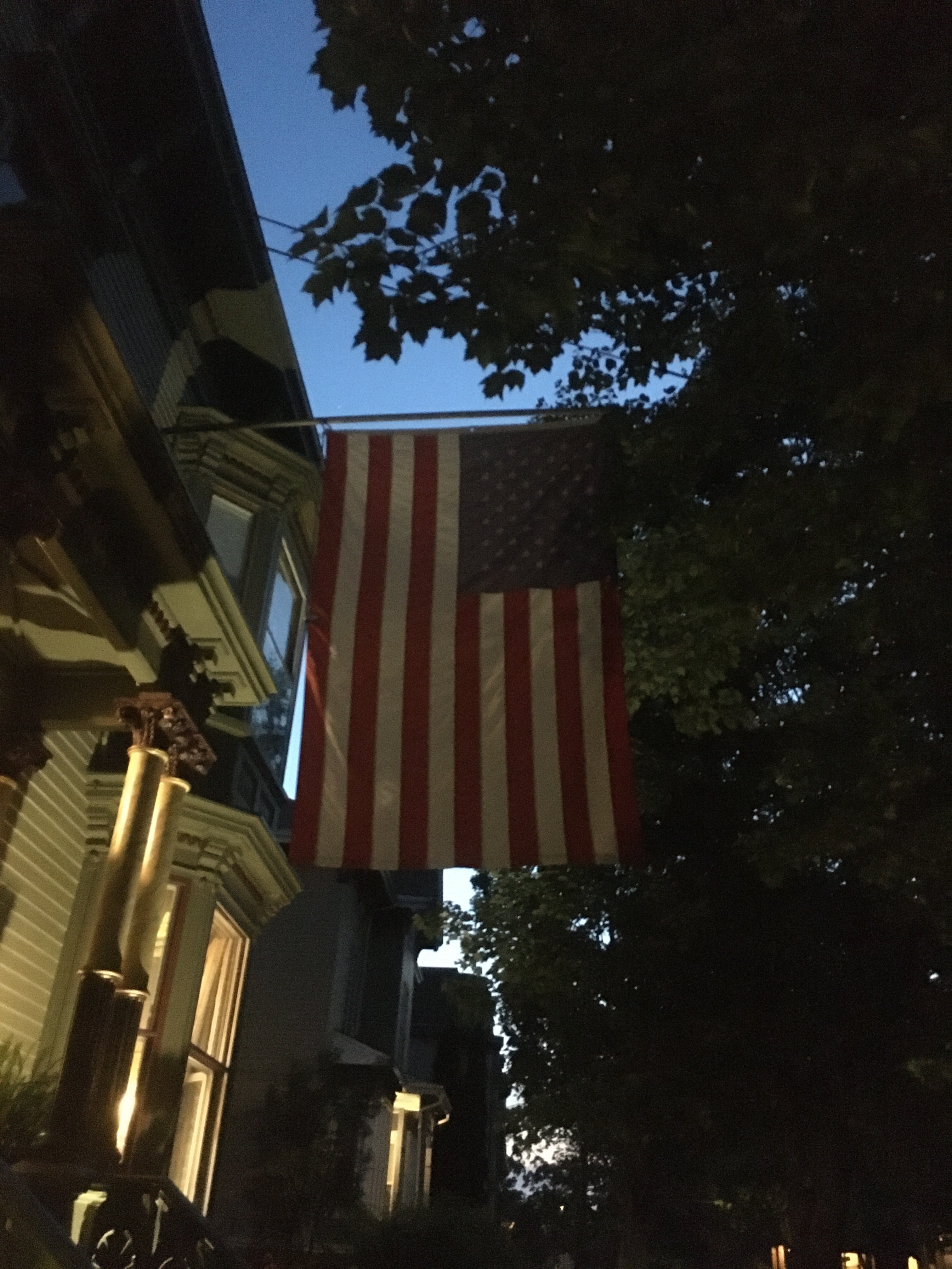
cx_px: 476
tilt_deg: +30.0
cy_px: 634
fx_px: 1063
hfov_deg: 48.2
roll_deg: -3.3
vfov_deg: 61.7
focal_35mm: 29
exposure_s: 1/15
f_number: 2.2
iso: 2000
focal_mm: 4.15
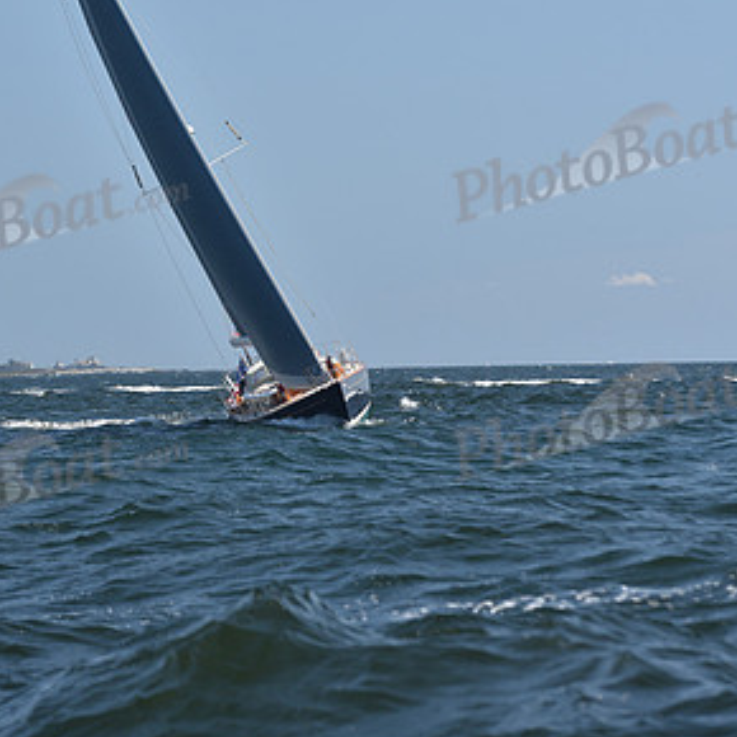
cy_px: 61
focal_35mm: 197
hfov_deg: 8.9
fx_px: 4745
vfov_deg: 8.8
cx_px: 321
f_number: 5
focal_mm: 116
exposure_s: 1/1000
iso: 250
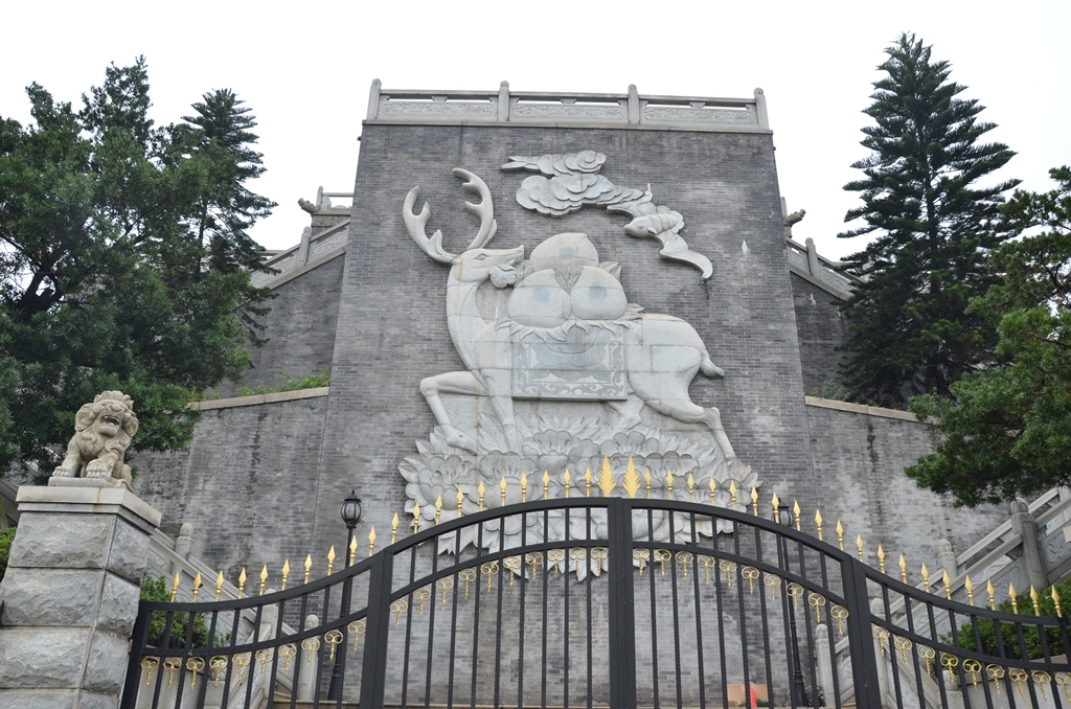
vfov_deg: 41.5
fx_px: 935
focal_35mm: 32
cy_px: 354
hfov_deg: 59.6
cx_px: 536
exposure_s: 1/250
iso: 200
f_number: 8
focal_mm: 21
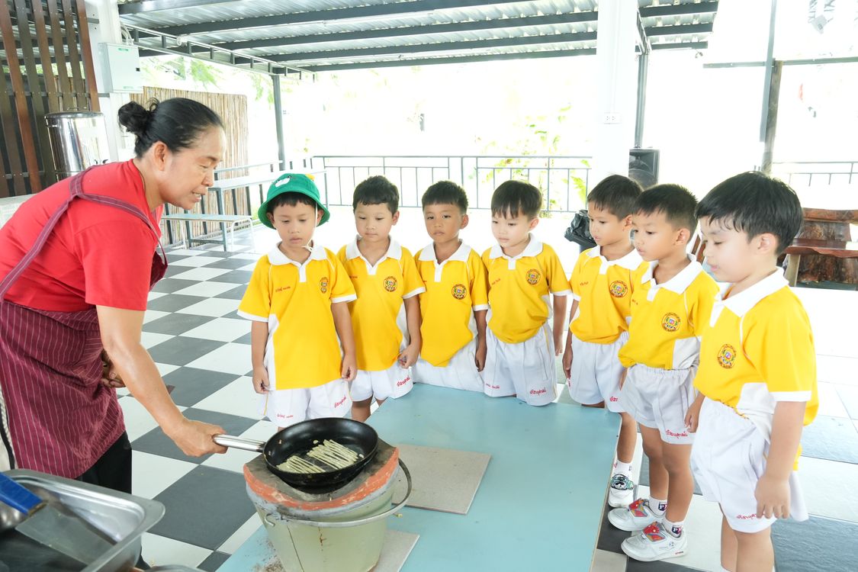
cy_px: 286
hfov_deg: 67.4
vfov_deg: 47.9
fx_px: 643
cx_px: 429
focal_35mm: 27
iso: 2000
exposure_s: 1/60
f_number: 5
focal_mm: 18
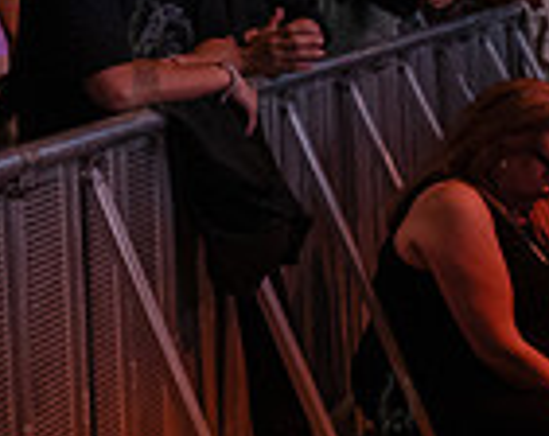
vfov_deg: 15.6
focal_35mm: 93
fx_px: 1507
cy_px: -134
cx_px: -358
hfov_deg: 17.7
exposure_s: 1/320
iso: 4000
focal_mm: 24
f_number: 4.5
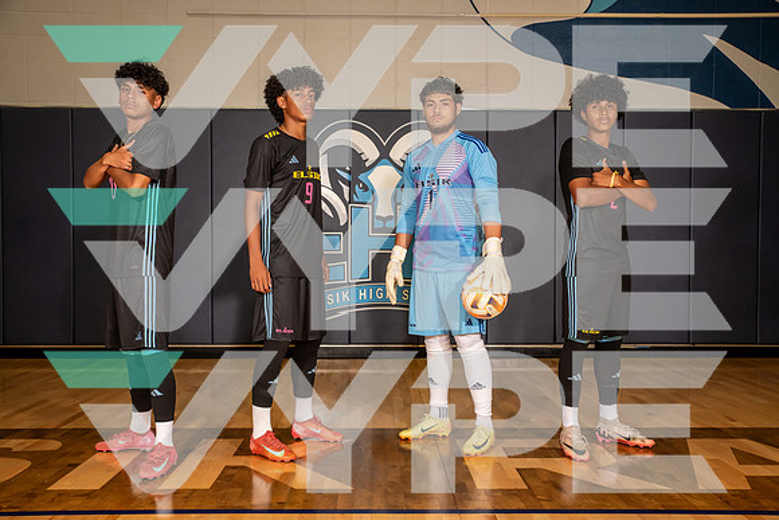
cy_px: 260
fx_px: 822
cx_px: 390
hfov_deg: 50.7
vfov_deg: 35.1
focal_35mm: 38
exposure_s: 1/320
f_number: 6.3
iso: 800
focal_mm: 38
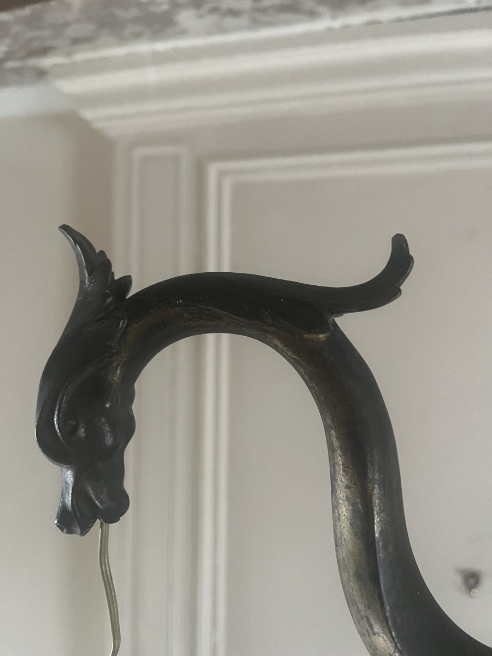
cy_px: 328
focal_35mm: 26
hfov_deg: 53.1
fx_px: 493
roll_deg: +1.5
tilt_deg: +0.9
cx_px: 246
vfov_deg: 67.3
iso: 640
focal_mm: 5.1
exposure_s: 1/40
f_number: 1.6
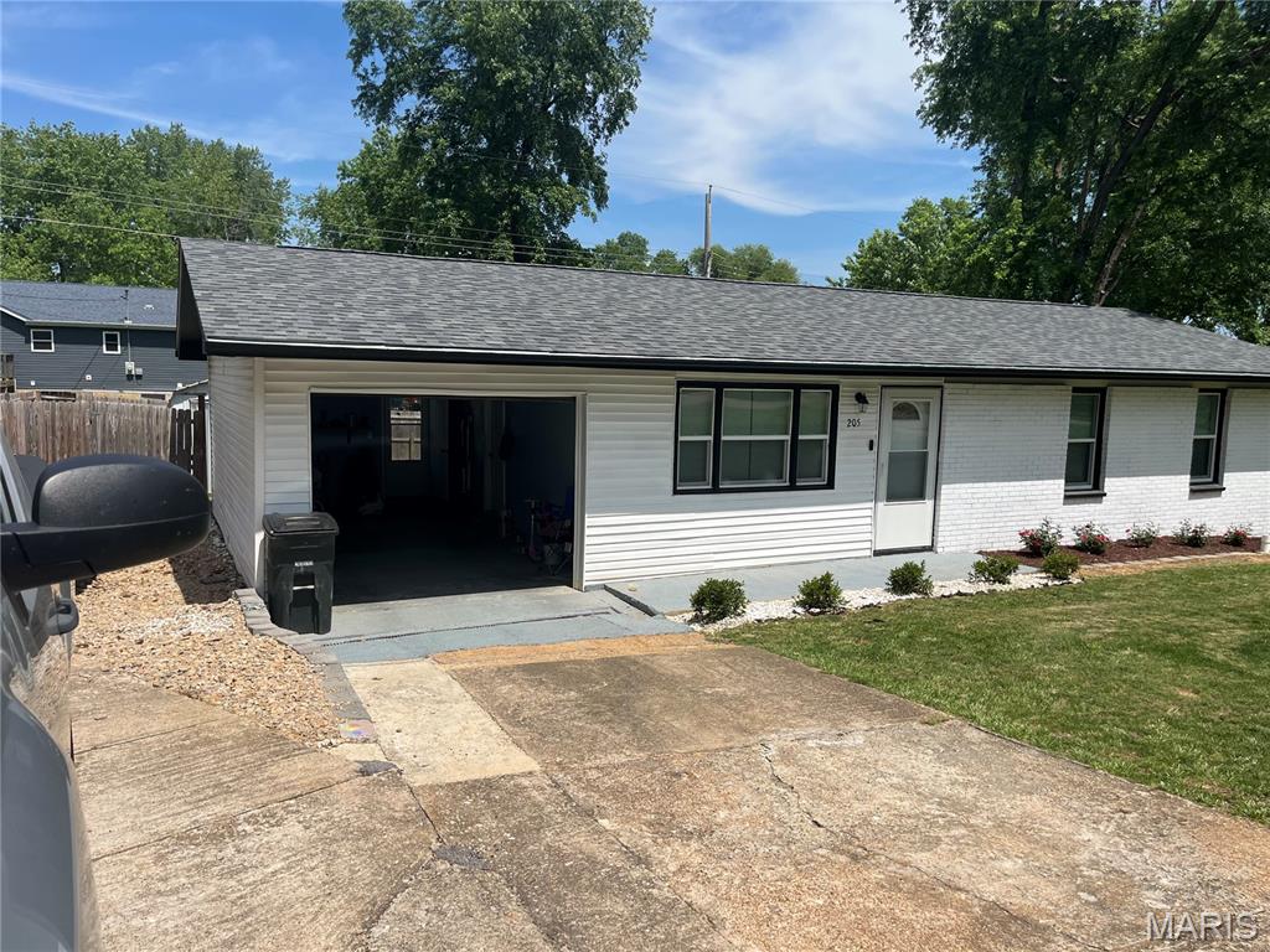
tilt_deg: -6.9
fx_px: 954
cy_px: 476
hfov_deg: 67.3
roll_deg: +0.5
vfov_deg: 53.1
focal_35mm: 26
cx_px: 635
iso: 50
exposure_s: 1/5319
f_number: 1.6
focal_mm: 5.1
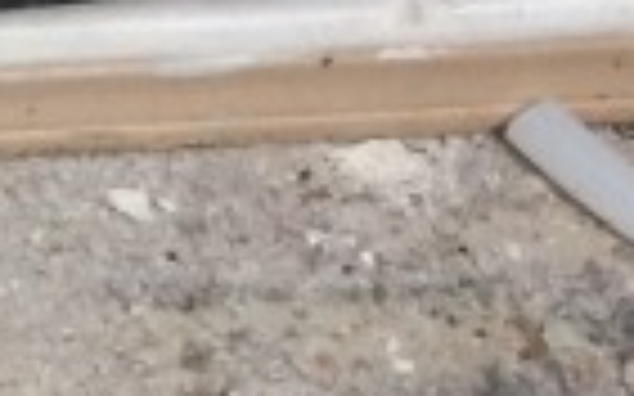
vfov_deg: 5.8
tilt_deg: -56.9
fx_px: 3852
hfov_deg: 8.2
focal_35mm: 223
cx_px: -1178
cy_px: 572
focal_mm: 4.15
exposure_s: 1/30
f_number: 2.2
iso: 160
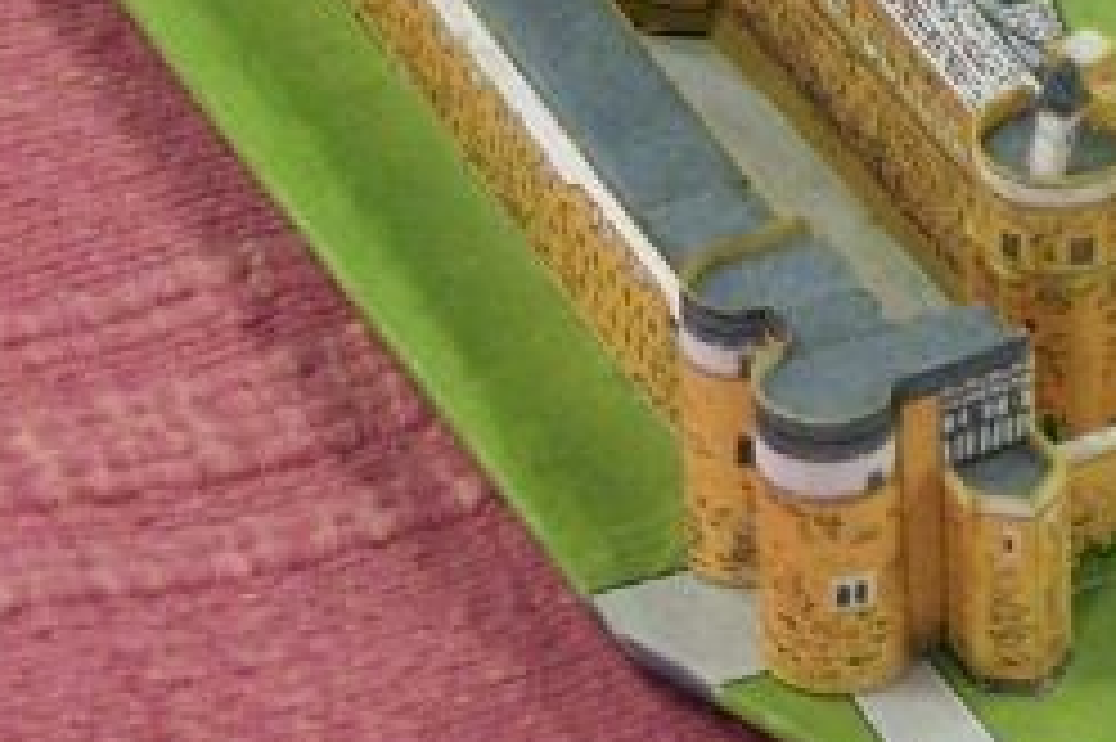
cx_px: 1822
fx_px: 15551
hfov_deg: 4.1
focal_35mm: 502
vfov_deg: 2.7
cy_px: -486
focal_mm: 19.4
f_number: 3.2
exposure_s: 1/4
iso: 80
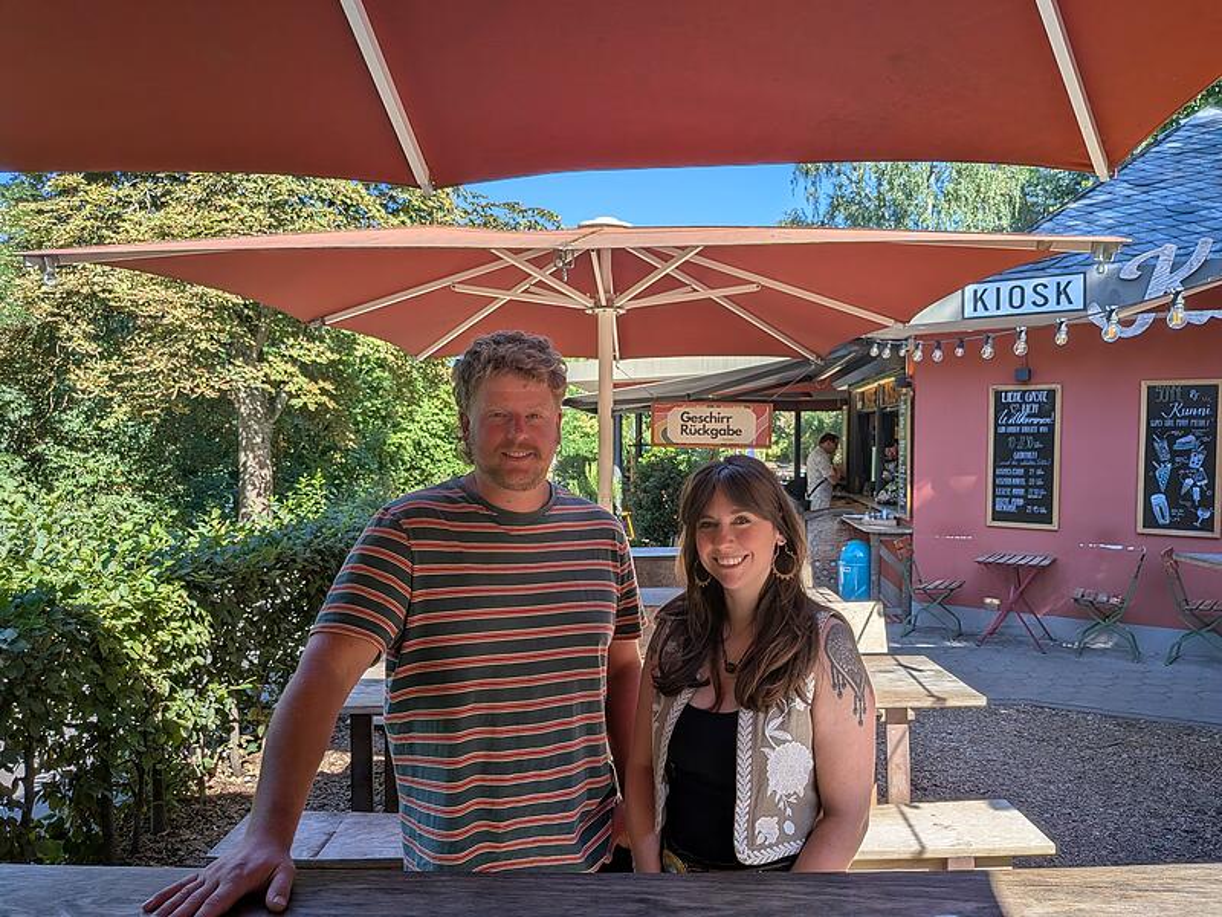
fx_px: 847
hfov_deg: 71.6
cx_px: 611
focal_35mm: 24
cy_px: 458
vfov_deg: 56.8
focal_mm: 4.53
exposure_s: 1/735
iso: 30
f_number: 1.7
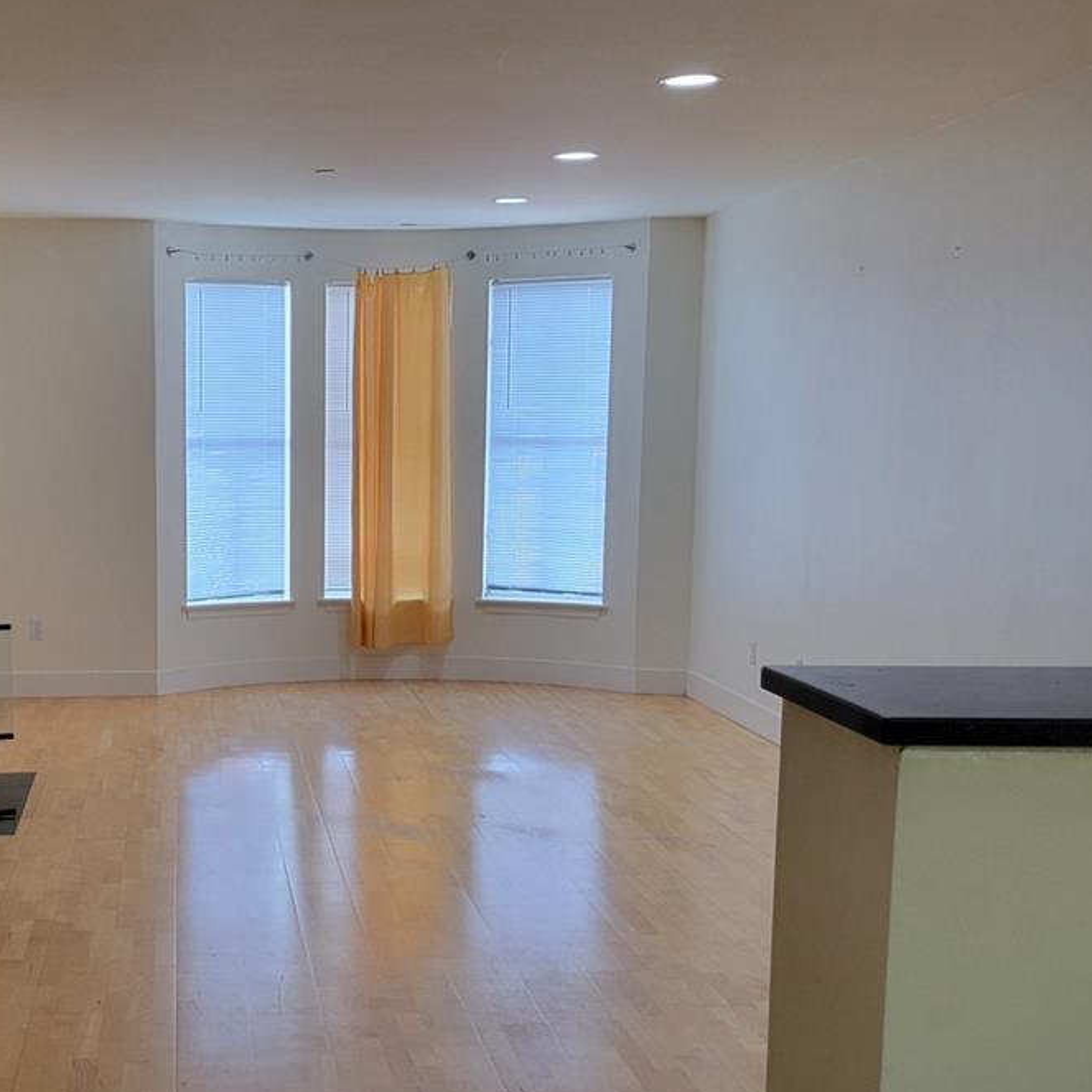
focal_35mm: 52
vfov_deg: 32.6
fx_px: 1856
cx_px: 197
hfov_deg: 31.8
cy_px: 690
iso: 200
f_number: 1.8
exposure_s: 1/120
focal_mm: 5.4
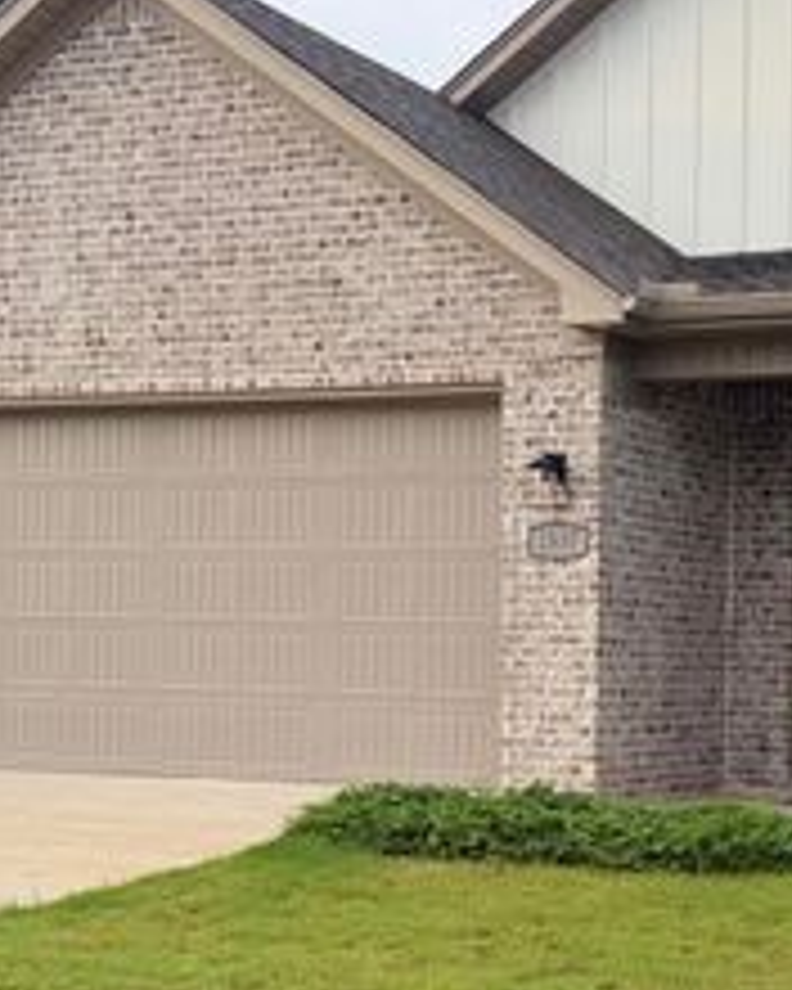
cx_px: 747
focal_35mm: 71
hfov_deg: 21.0
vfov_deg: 26.5
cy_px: 731
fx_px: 2080
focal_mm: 6.76
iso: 80
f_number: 1.78
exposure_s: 1/831
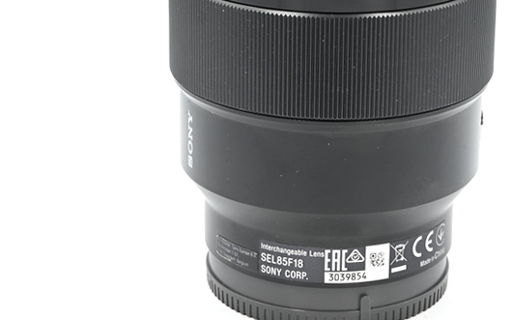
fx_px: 1953
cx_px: 300
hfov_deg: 14.9
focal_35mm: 140
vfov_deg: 9.3
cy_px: 91
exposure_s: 1/13
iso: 200
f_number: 16
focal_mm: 75
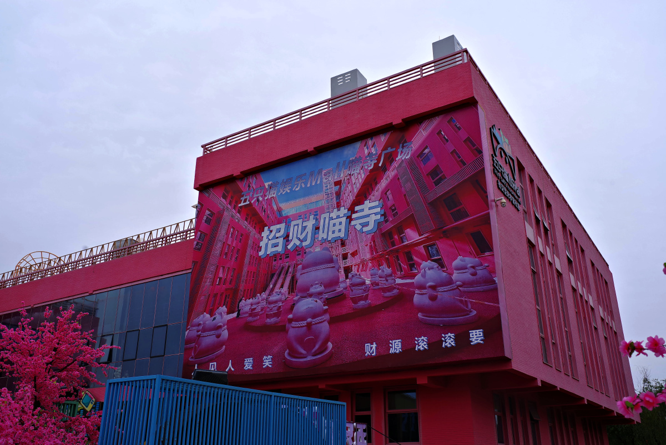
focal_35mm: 31
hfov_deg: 60.3
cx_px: 333
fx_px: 574
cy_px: 222
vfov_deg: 42.4
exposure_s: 1/160
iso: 100
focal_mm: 31
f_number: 10
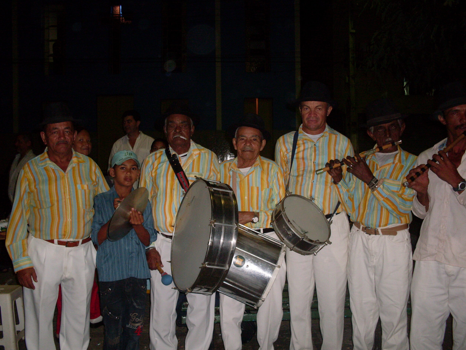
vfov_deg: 36.8
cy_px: 175
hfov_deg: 47.9
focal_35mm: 39
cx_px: 235
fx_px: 525
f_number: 2.8
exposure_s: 1/45
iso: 100
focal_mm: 6.3
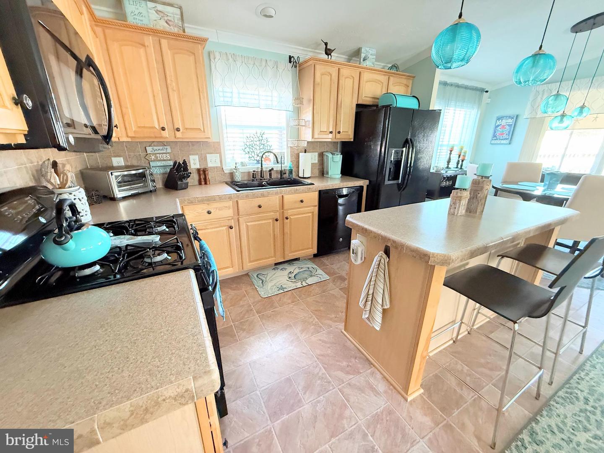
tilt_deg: -18.7
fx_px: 244
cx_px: 302
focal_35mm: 14
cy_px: 226
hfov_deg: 102.1
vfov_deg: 85.7
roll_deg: -0.7
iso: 640
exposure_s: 1/60
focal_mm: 2.22
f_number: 2.2
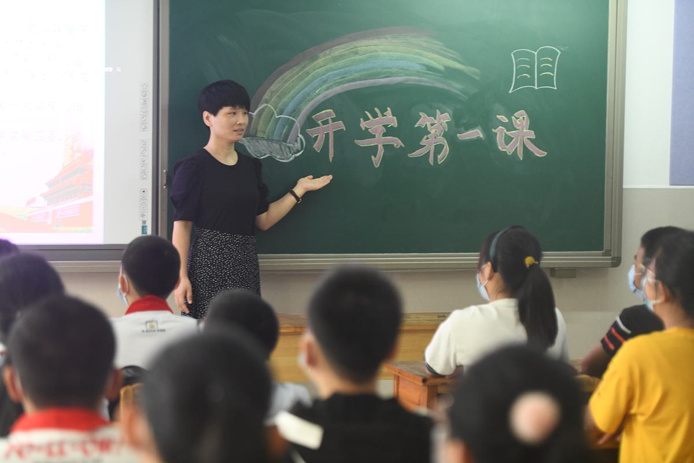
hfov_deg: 21.5
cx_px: 347
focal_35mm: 95
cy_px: 232
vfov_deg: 14.4
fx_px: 1831
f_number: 2.8
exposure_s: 1/200
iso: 2000
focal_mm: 95
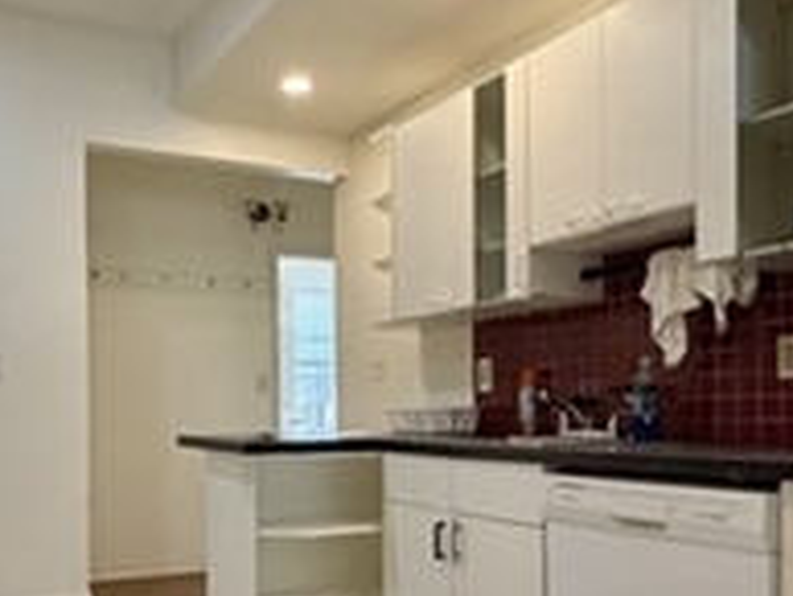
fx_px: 848
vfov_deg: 38.1
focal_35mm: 37
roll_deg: -0.1
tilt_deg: -0.1
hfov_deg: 49.8
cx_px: 314
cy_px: 417
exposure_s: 1/120
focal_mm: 2.22
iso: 320
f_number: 2.2
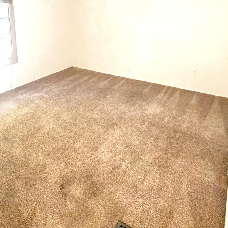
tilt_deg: -13.9
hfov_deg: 53.2
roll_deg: +0.6
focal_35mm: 30
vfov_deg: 52.2
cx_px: 81
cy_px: 63
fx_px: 224
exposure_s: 1/60
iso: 500
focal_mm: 2.22
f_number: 2.2
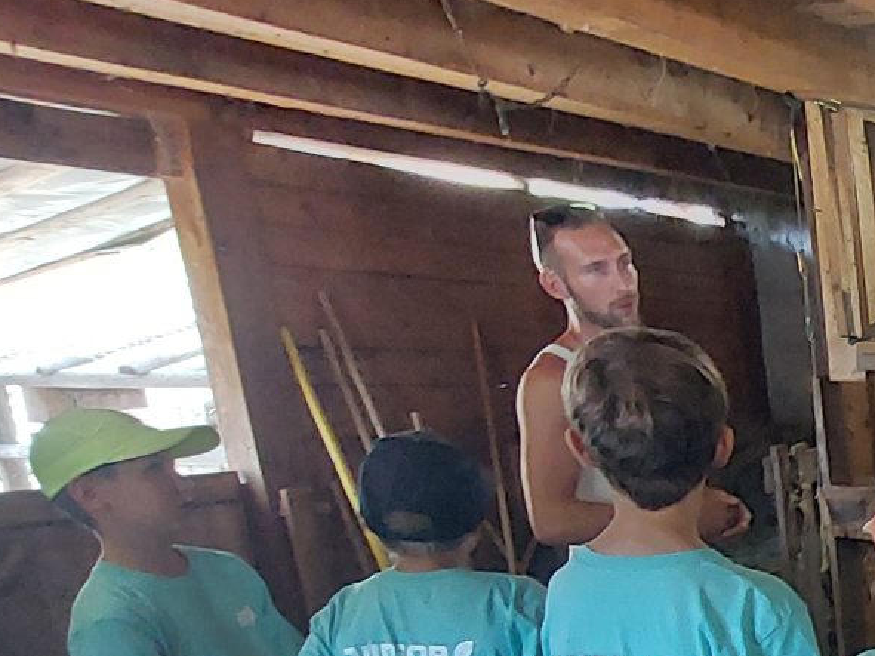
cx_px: 1306
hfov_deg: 28.4
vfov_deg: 29.6
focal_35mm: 44
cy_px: 723
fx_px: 1112
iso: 250
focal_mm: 1.74
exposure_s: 1/50
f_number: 2.2
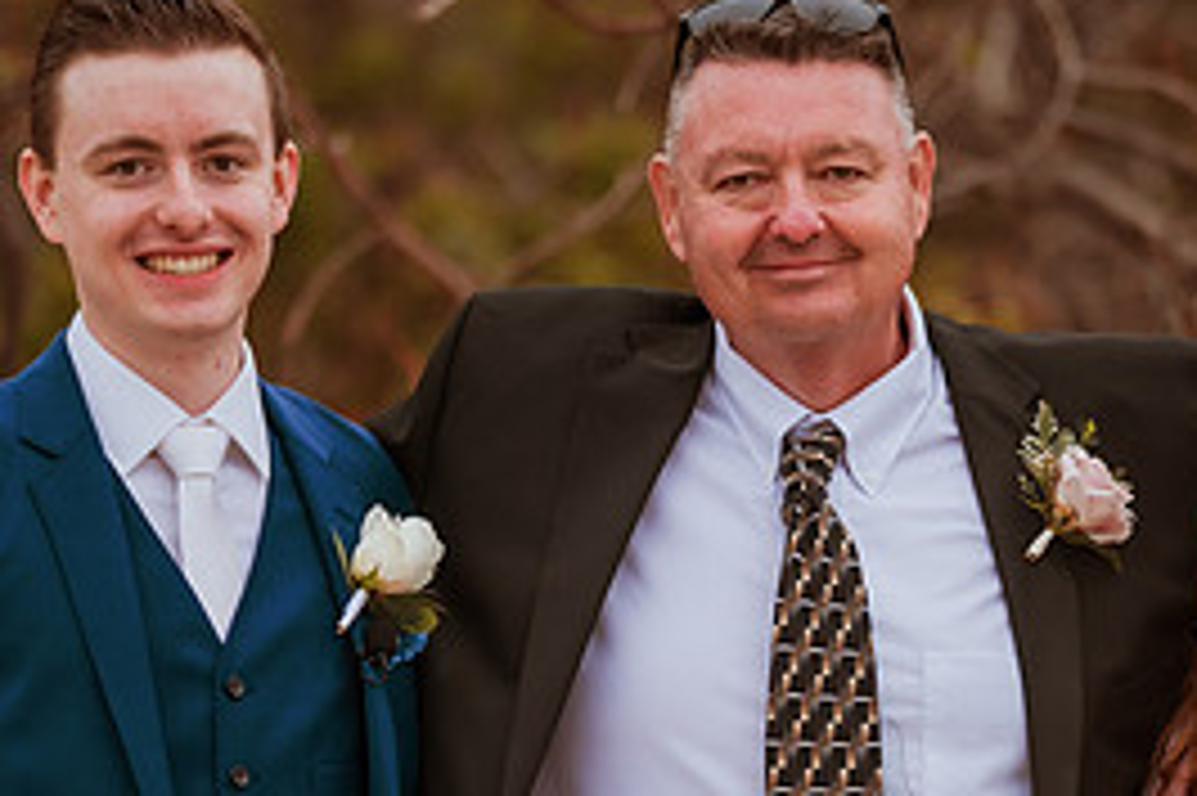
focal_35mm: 294
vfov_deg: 4.7
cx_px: 724
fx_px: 9769
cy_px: 693
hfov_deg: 7.0
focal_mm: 135
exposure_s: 1/3200
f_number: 1.8
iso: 400
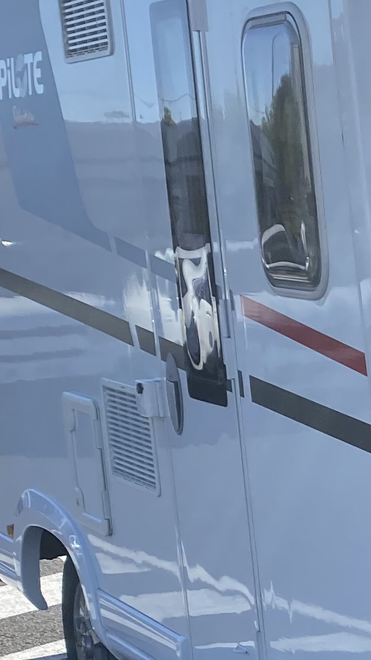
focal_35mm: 106
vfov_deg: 19.9
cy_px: 548
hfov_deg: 9.8
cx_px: 952
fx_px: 1853
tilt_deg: -7.1
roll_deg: +3.4
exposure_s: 1/2513
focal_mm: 4.25
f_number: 1.8
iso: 32
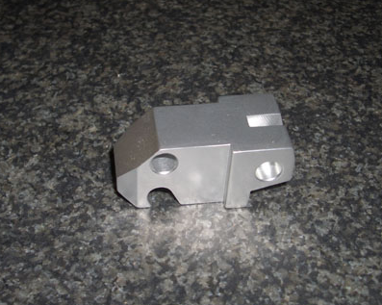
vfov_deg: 25.8
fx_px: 667
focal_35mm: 59
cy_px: 157
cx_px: 193
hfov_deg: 32.0
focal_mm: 8.2
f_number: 3.1
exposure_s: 1/60
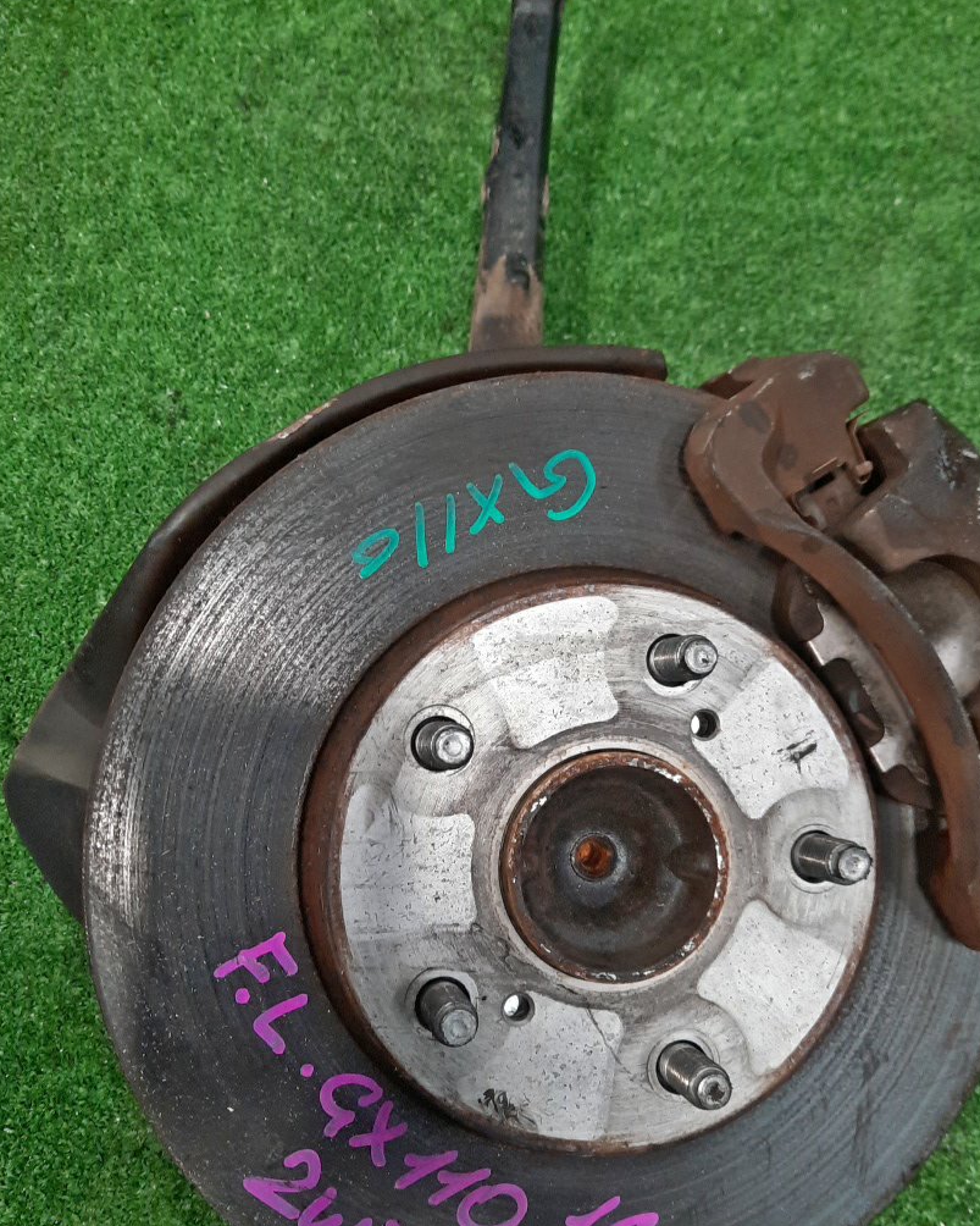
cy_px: 662
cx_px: 552
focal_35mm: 35
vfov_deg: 51.5
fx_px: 1269
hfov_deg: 42.1
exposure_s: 1/33
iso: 314
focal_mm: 4.6
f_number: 2
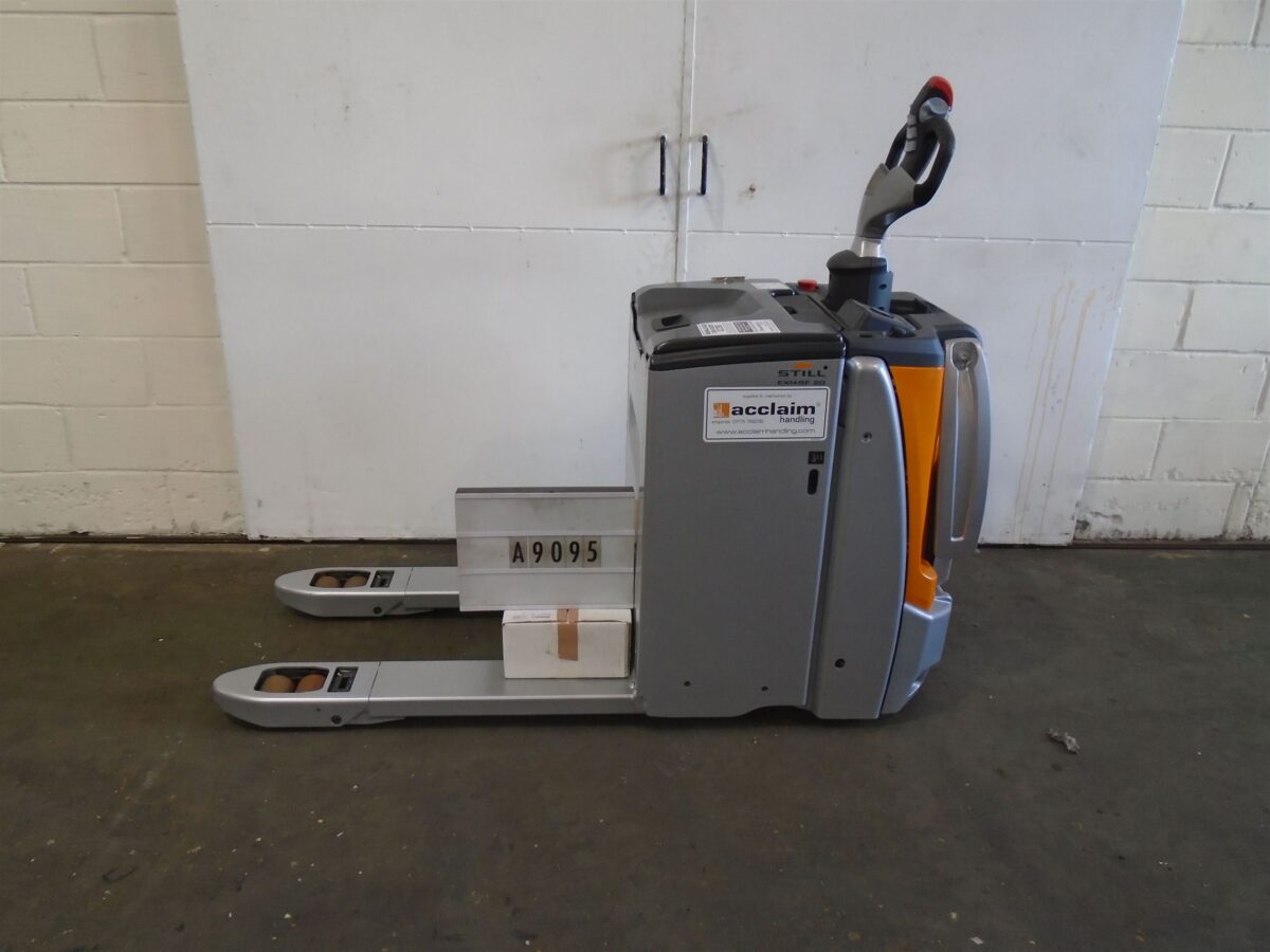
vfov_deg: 53.1
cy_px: 476
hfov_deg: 67.3
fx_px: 954
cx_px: 635
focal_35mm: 26
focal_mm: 4.6
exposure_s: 1/30
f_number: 3.2
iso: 160
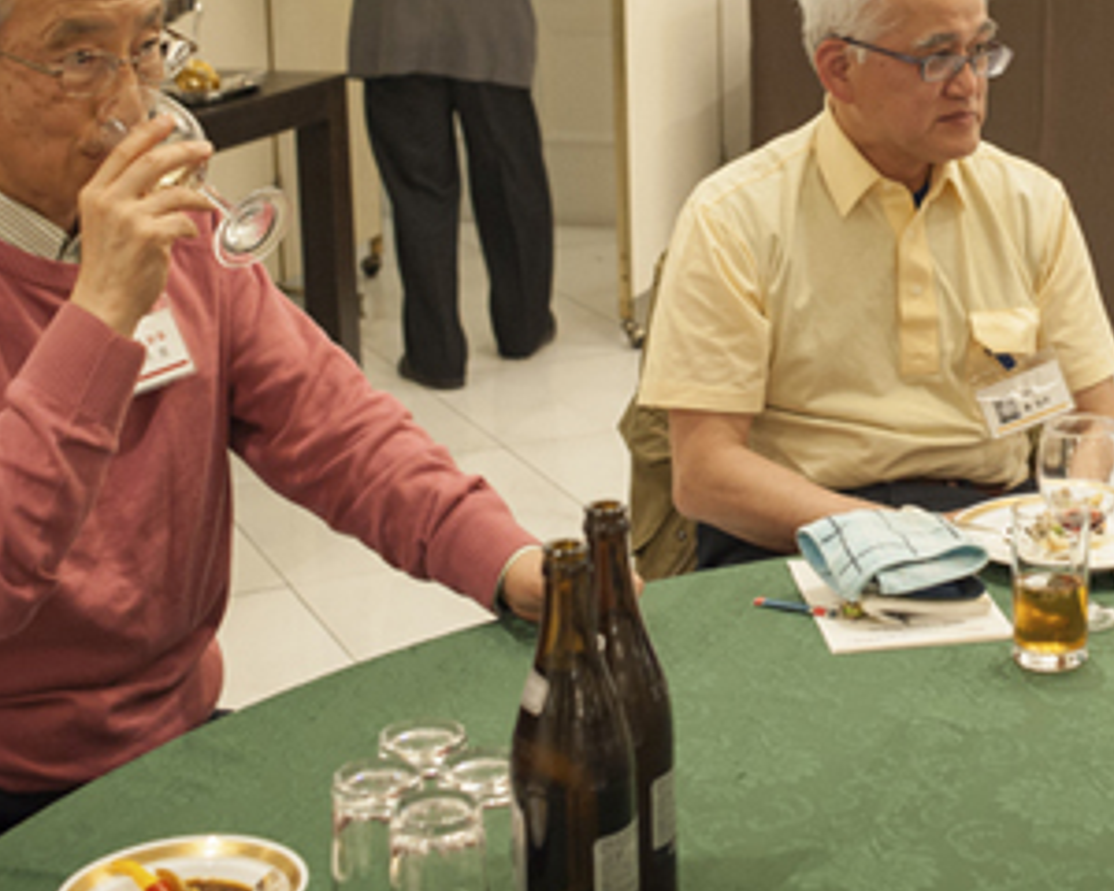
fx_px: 2308
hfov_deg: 26.6
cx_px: 906
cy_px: 145
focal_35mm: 70
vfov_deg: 21.5
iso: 640
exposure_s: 1/100
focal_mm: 35
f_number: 5.6
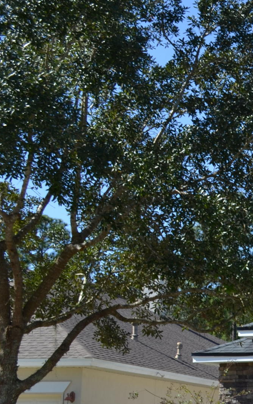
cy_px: 273
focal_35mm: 94
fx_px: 1037
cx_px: 560
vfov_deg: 22.0
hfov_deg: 11.9
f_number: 8
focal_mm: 22
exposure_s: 1/250
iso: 100
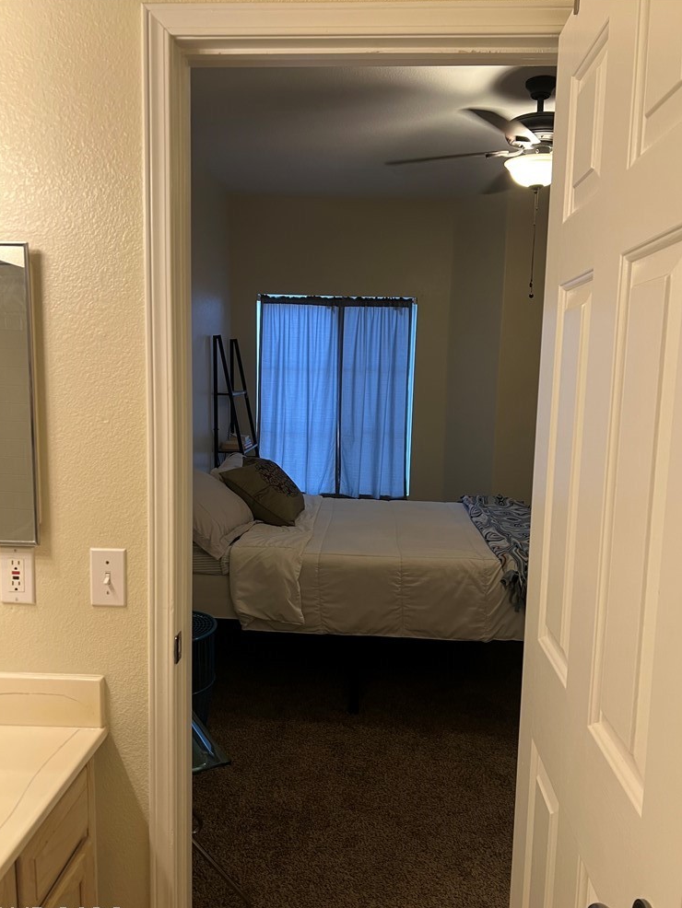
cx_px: 344
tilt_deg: -6.7
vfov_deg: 65.3
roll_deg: -1.1
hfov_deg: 51.4
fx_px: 709
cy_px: 467
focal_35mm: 27
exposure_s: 1/60
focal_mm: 5.7
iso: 100
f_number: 1.5
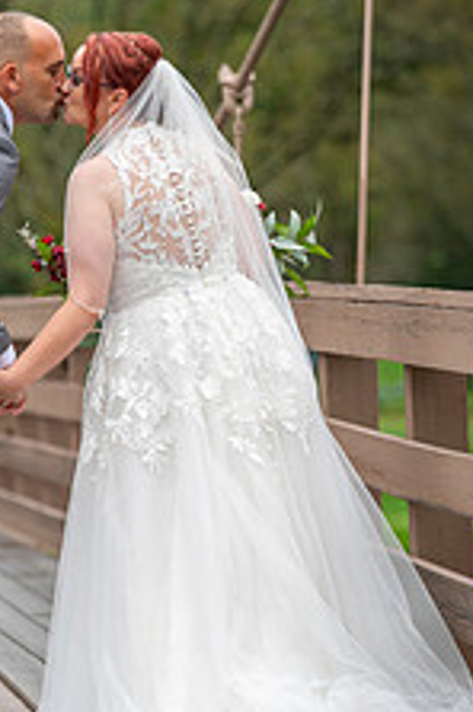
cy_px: 342
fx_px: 5397
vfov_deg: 7.6
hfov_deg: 5.0
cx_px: 46
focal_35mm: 273
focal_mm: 135
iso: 80
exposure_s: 1/125
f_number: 3.2
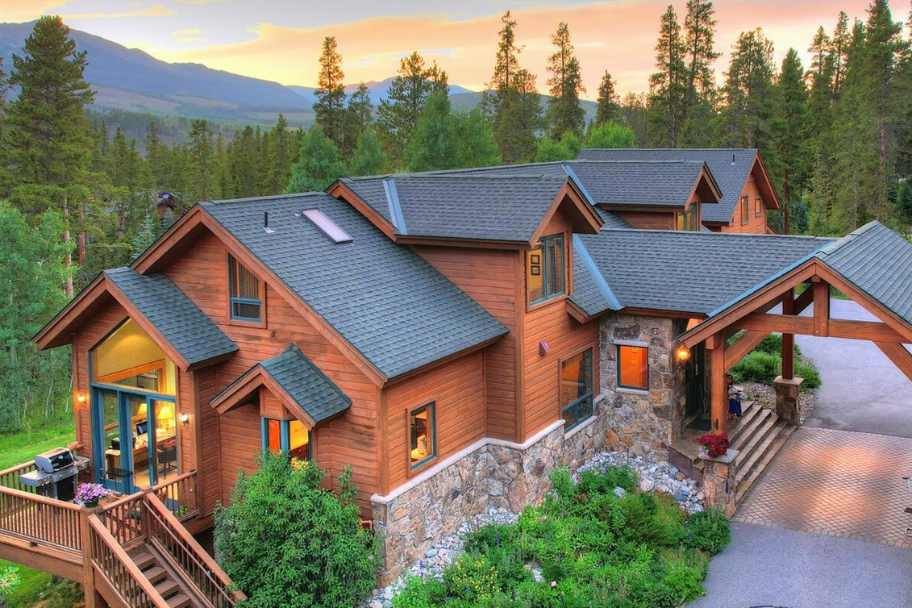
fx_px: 836
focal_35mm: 33
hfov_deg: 56.8
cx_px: 541
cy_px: 386
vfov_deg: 39.7
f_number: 2.8
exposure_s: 1/60
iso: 100
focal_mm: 8.4
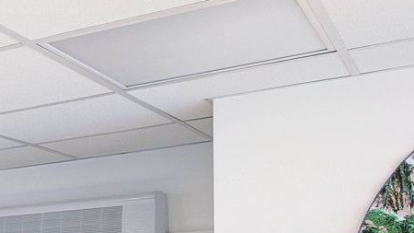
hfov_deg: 27.9
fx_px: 768
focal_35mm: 70
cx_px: -23
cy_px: 362
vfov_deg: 15.7
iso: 73
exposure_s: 1/25
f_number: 1.89
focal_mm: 5.43
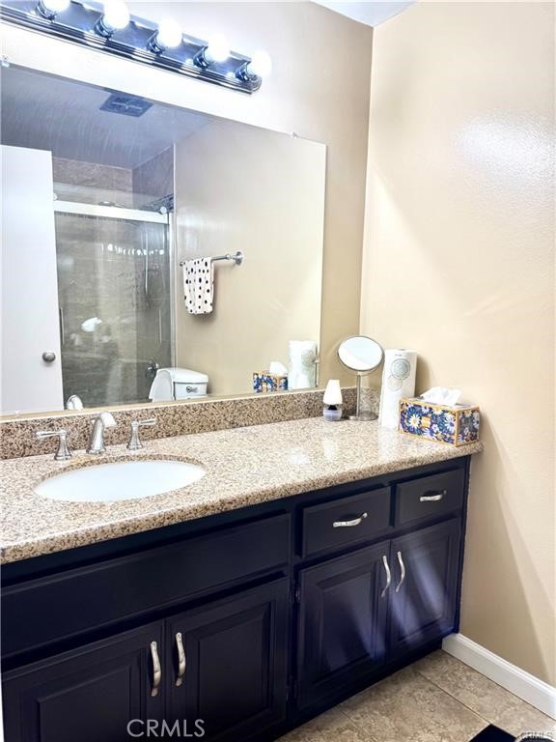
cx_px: 278
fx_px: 514
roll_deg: -1.0
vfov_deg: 71.6
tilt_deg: -7.3
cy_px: 371
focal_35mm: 24
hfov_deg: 56.8
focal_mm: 6.76
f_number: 1.78
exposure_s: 1/120
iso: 80
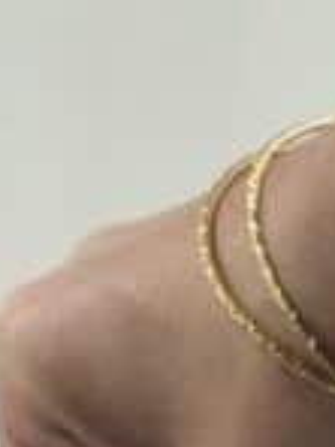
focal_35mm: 259
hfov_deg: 5.7
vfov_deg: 7.0
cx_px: 172
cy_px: 1202
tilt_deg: -16.4
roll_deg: -2.9
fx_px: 3342
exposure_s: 1/146
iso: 50
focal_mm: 6.86
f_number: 1.78
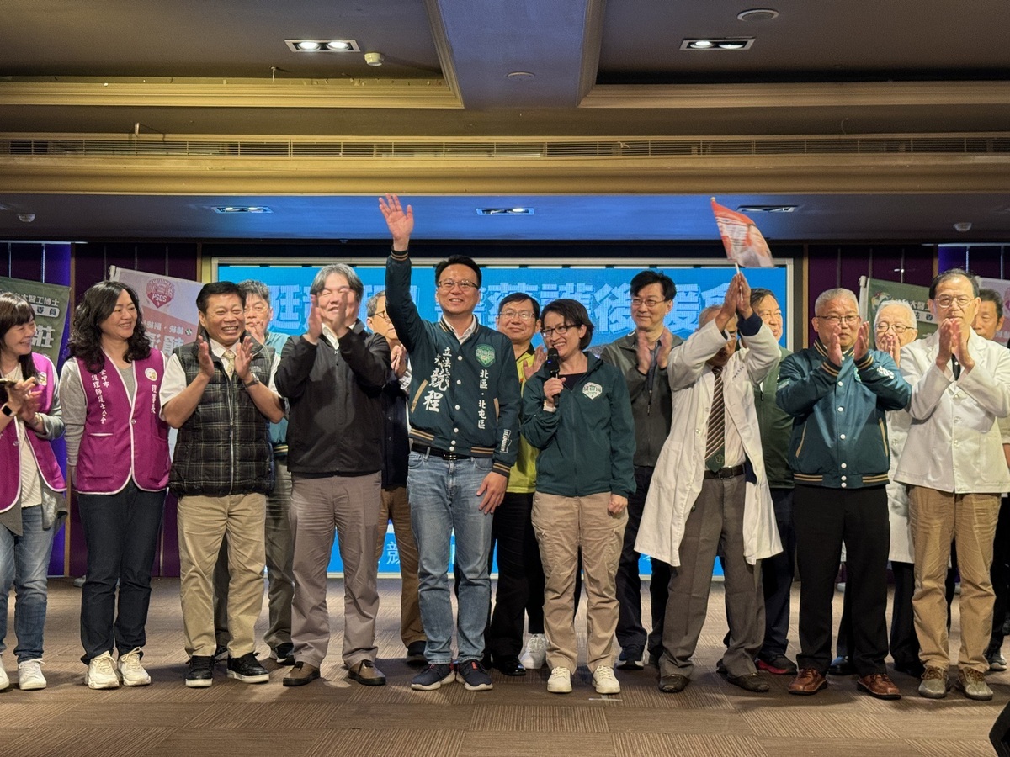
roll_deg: +0.0
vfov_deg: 30.3
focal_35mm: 48
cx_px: 505
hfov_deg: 39.7
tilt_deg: +2.5
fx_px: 1401
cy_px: 378
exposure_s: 1/60
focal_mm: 6.86
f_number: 1.78
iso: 100
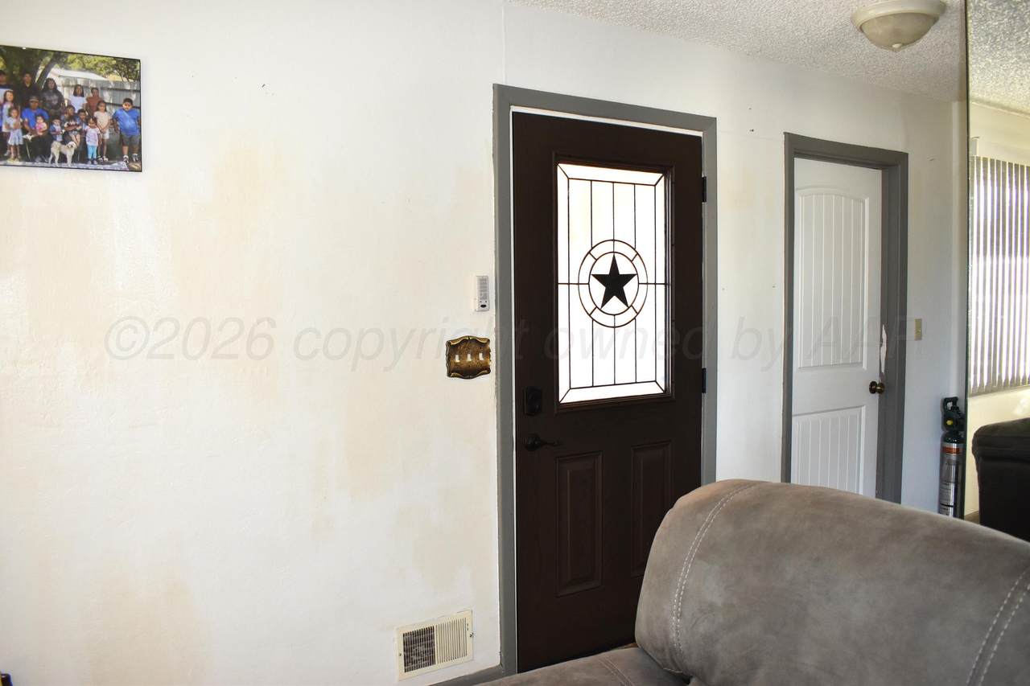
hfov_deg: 67.4
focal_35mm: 27
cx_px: 515
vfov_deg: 47.9
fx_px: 772
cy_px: 343
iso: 1000
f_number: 4.5
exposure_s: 1/60
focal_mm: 18
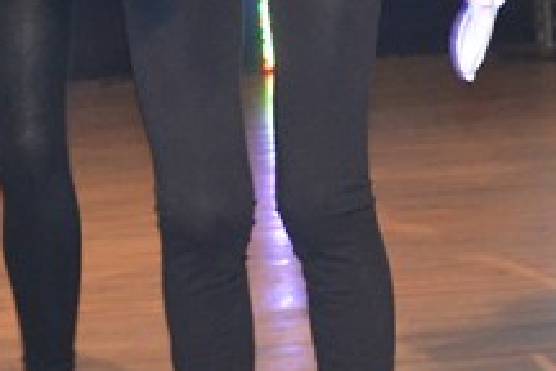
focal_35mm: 185
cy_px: -166
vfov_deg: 7.3
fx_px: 2857
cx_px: 376
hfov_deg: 11.1
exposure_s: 1/60
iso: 1600
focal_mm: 26
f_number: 4
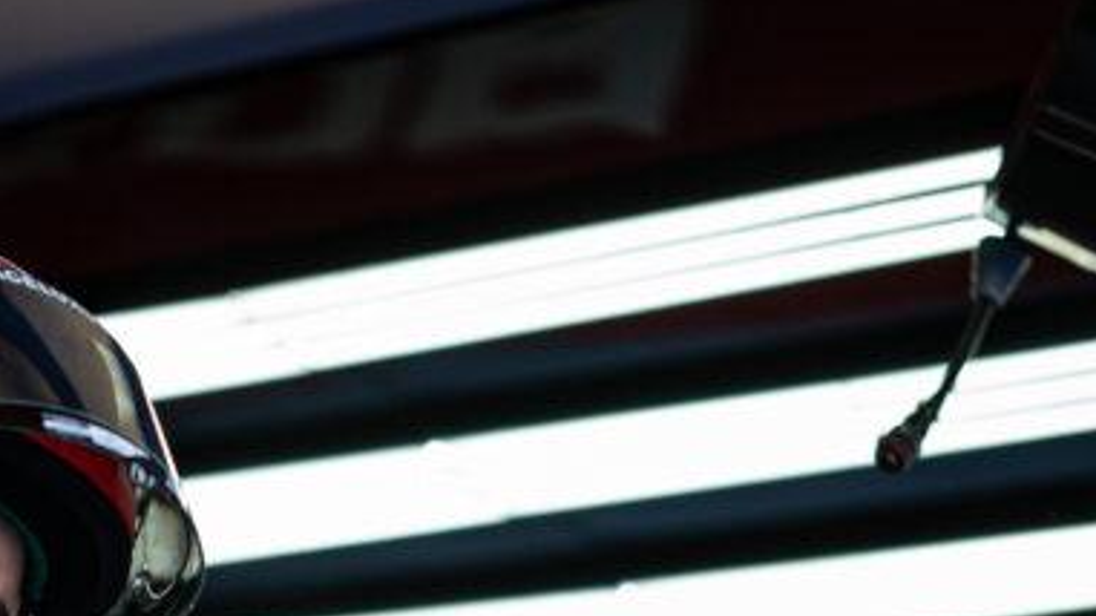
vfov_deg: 5.0
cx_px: 178
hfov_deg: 9.0
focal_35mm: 239
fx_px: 6943
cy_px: 871
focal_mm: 85
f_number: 1.8
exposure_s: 1/1250
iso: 320
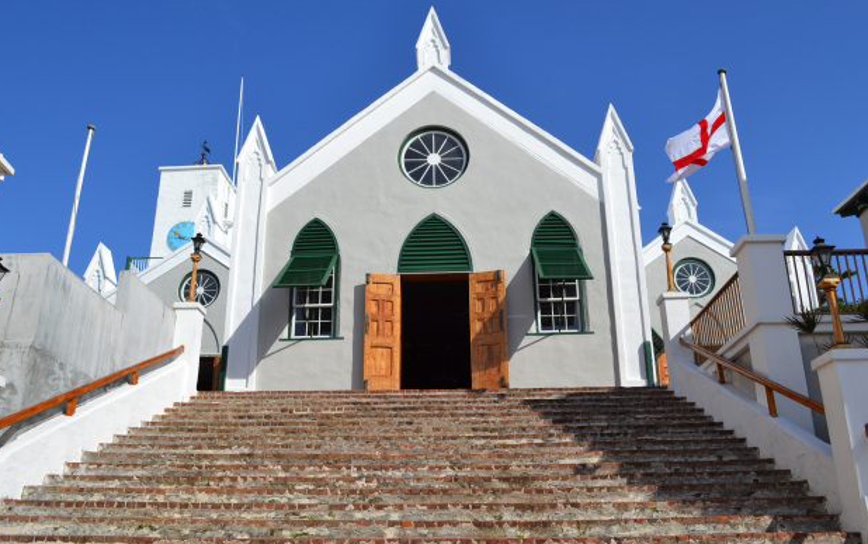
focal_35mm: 31
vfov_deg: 40.6
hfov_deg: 61.2
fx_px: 734
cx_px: 433
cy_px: 267
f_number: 9
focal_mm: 20
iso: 100
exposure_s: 1/320
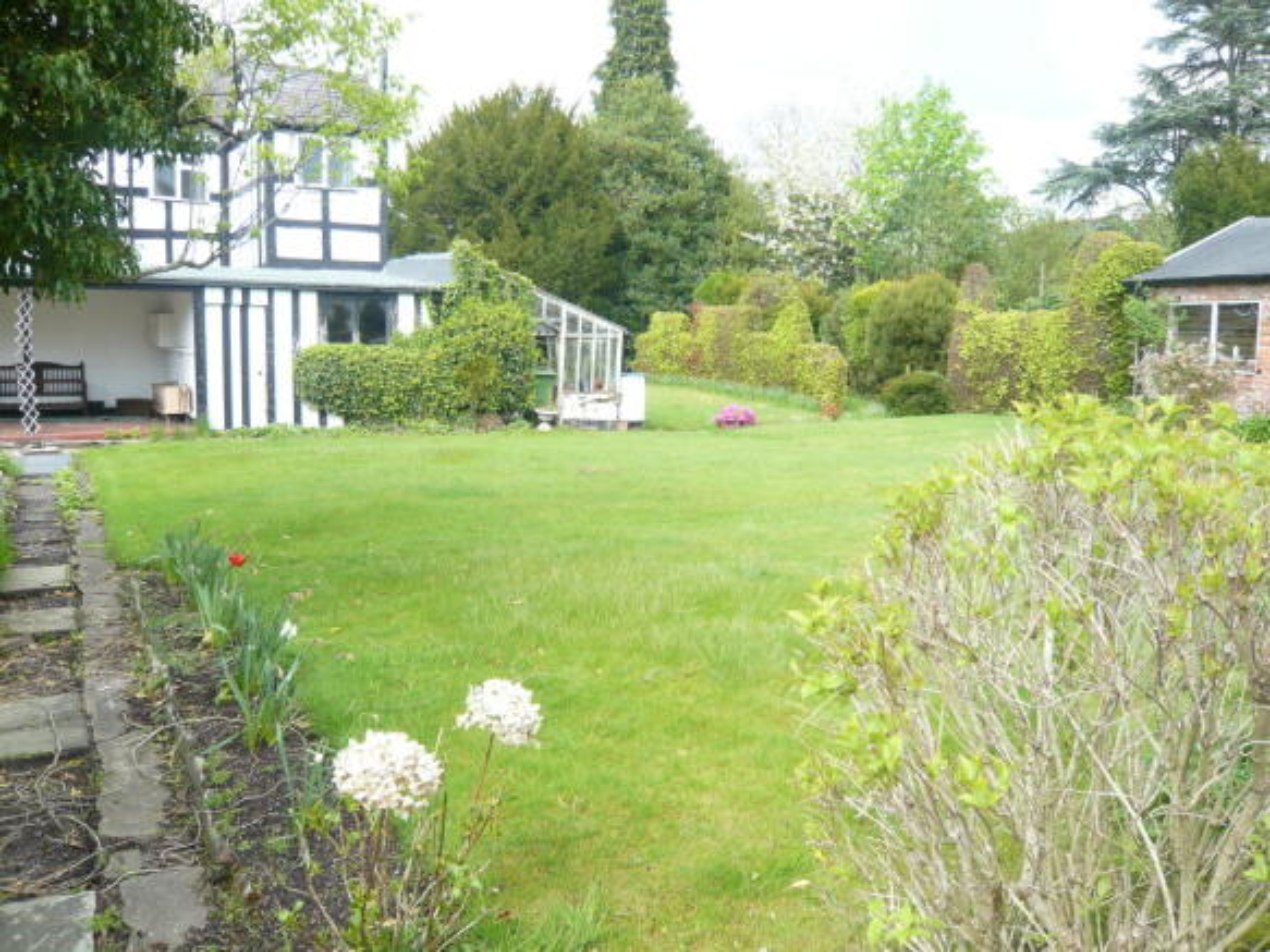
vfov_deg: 49.7
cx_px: 635
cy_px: 476
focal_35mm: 28
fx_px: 1027
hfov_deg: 63.5
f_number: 2.8
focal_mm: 4.6
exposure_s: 1/125
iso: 100
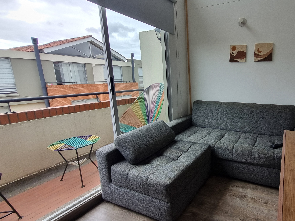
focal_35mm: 19
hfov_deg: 79.9
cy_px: 113
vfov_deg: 68.7
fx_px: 162
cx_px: 211
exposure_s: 1/60
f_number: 2.2
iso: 50
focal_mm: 1.74
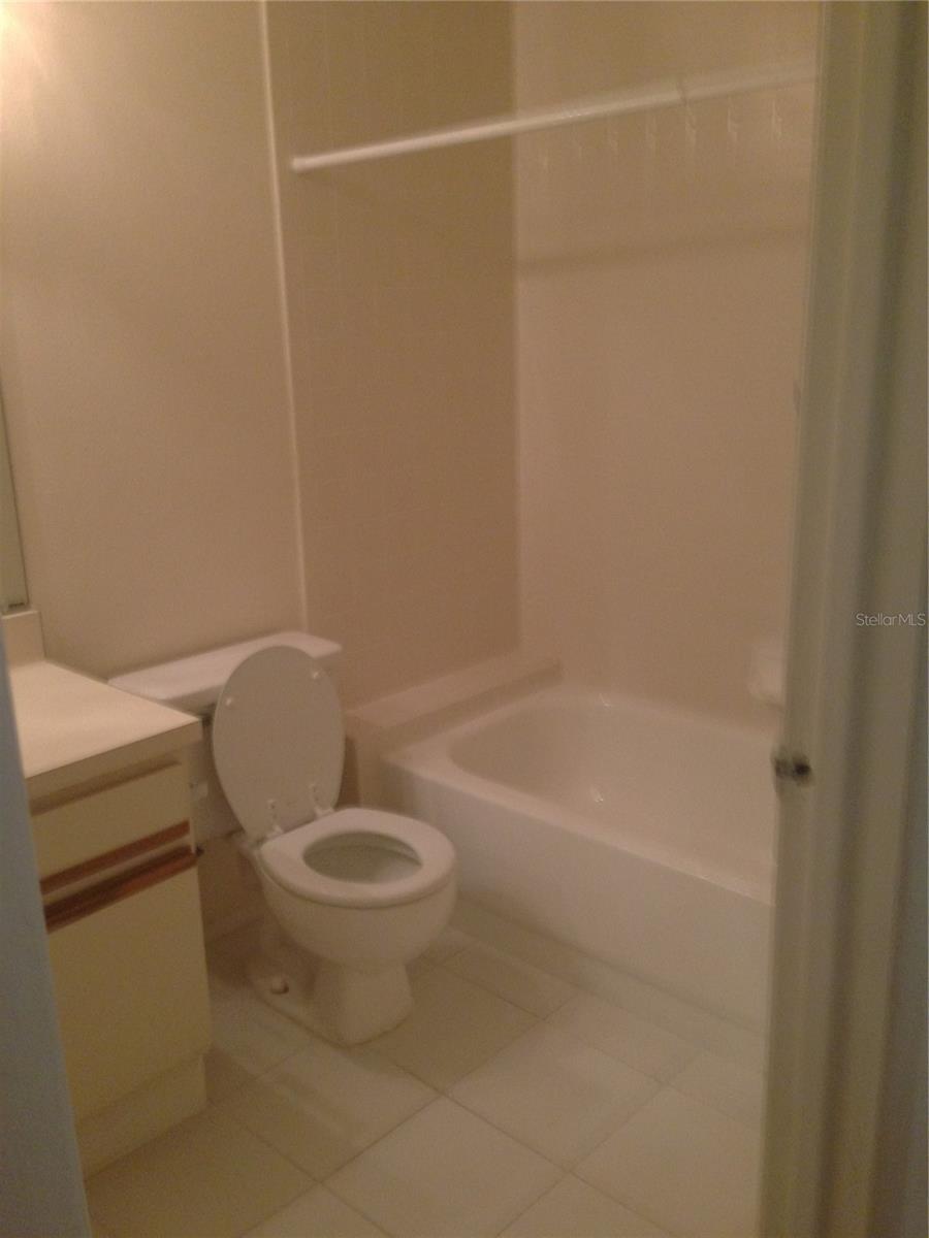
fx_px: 1181
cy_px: 619
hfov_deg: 42.9
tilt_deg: -15.3
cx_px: 464
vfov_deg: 55.4
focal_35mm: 33
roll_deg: +0.9
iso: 250
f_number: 2.4
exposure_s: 1/20
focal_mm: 4.12
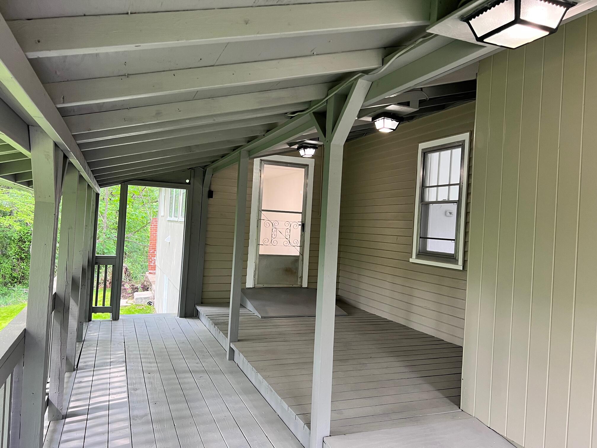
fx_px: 448
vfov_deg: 53.1
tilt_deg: +0.6
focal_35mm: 26
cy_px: 224
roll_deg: -3.5
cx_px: 298
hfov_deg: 67.3
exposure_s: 1/94
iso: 125
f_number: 1.5
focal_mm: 5.7
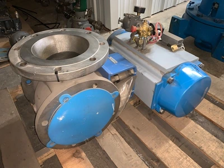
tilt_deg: -44.4
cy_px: 84
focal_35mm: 26
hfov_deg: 67.3
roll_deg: +1.0
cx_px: 112
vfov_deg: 53.1
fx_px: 168
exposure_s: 1/13
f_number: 1.8
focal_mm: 4.25
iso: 125
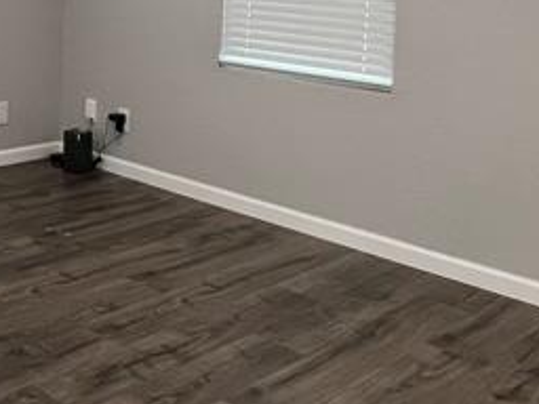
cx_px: 42
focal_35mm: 52
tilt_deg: -1.0
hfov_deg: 34.5
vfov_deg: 26.0
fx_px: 810
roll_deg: -1.8
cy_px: -34
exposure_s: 1/120
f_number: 1.8
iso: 160
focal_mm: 1.57
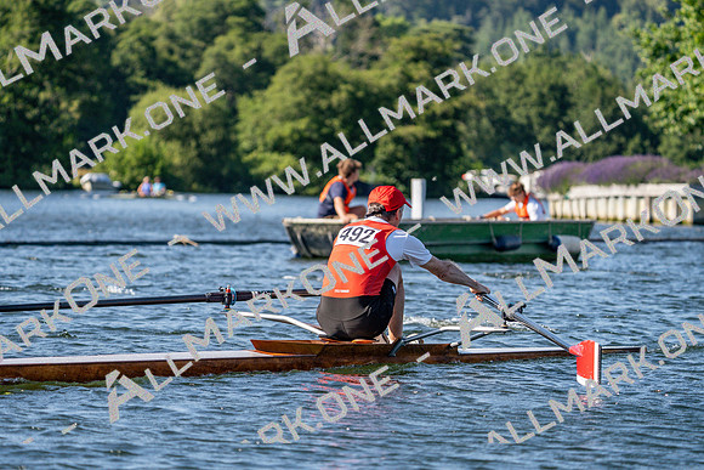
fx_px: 3912
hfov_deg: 10.3
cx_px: 352
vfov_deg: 6.9
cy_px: 235
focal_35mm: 200
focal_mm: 200
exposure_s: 1/1600
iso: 320
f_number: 5.6
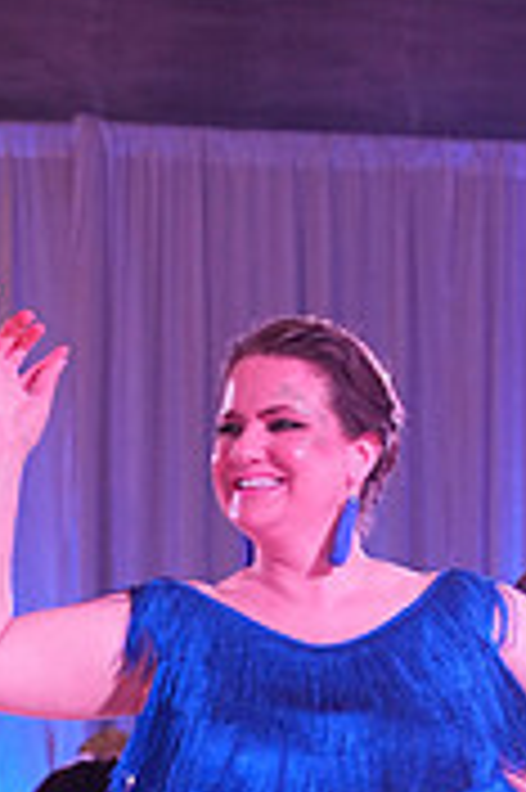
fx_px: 5072
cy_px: 1102
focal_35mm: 231
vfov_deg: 8.8
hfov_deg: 5.9
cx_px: -20
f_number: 5.6
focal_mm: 70
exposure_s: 1/200
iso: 2500
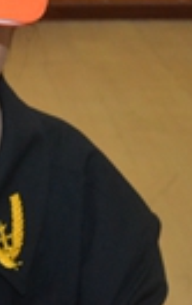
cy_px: 223
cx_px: -72
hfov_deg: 12.2
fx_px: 867
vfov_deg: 19.9
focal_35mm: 104
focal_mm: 18
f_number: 3.5
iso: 1250
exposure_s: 1/60
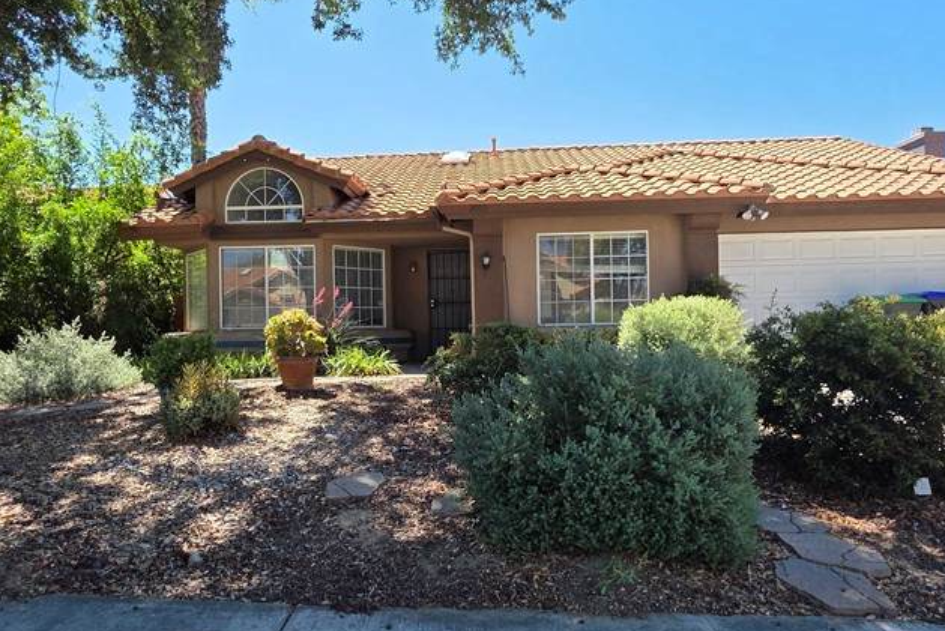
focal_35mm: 22
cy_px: 328
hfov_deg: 78.5
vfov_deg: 57.3
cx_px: 455
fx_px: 578
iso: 40
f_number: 1.9
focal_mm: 2.2
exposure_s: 1/924
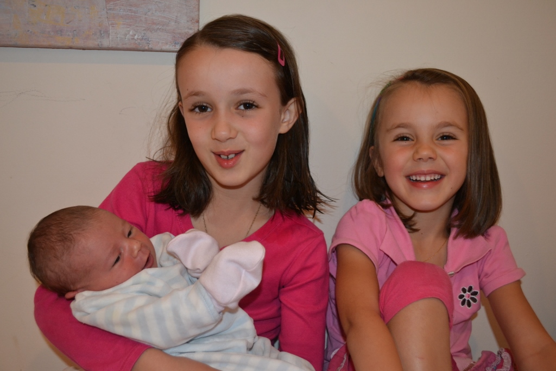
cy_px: 186
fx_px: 556
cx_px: 278
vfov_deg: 36.9
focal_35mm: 36
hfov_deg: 53.1
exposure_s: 1/60
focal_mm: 24
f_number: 4
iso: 640
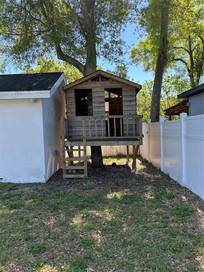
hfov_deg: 53.1
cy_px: 136
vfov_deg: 67.3
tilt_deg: -4.0
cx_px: 102
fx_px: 204
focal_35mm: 26
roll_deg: +3.7
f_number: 1.5
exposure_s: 1/827
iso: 50
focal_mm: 5.7
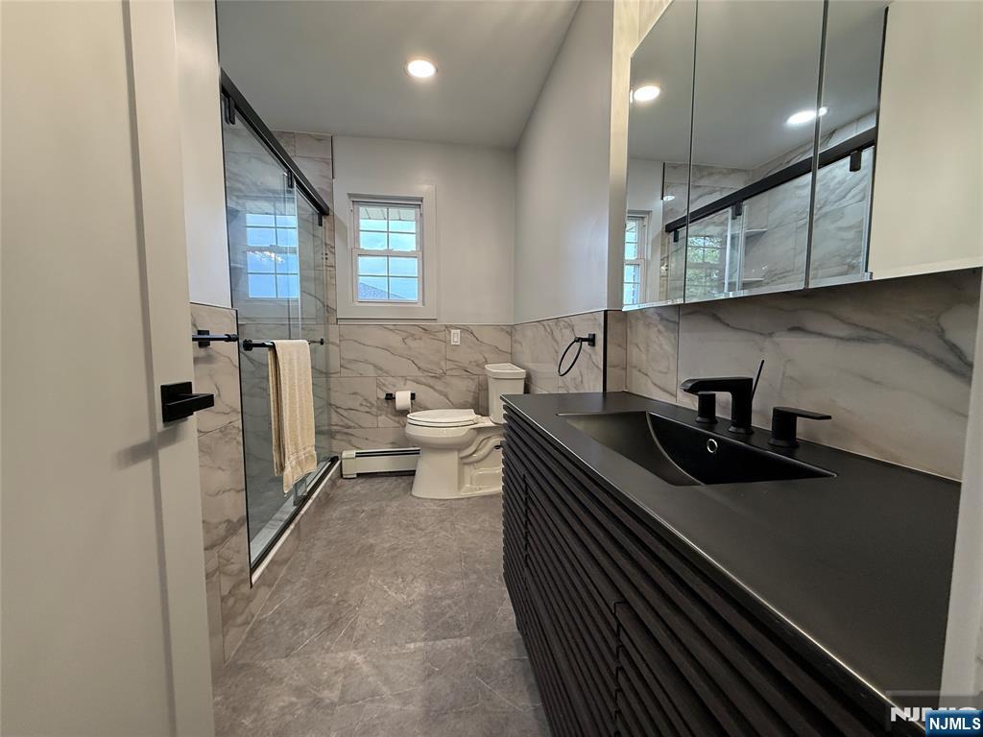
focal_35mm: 14
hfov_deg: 102.1
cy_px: 368
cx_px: 492
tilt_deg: -2.9
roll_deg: +1.0
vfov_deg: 85.7
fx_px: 398
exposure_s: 1/120
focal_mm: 2.22
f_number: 2.2
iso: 160
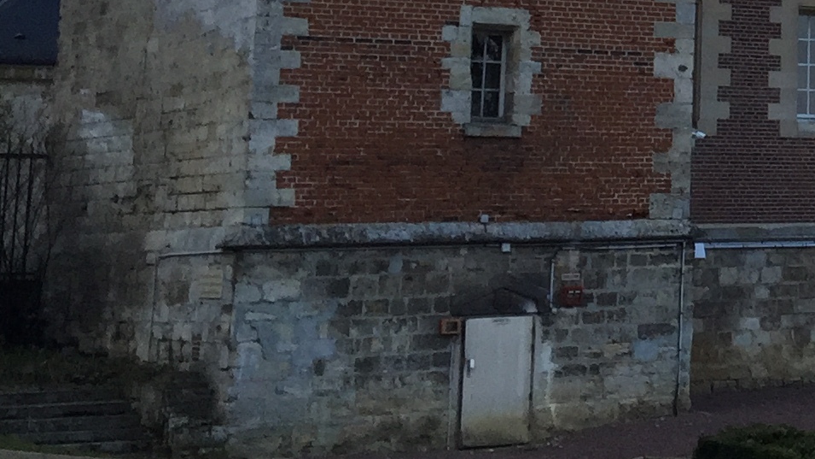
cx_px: 1195
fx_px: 2334
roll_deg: +1.9
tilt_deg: +14.3
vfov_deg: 10.7
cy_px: -296
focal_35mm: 108
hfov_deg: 17.9
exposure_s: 1/527
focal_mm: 4.15
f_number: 2.2
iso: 32
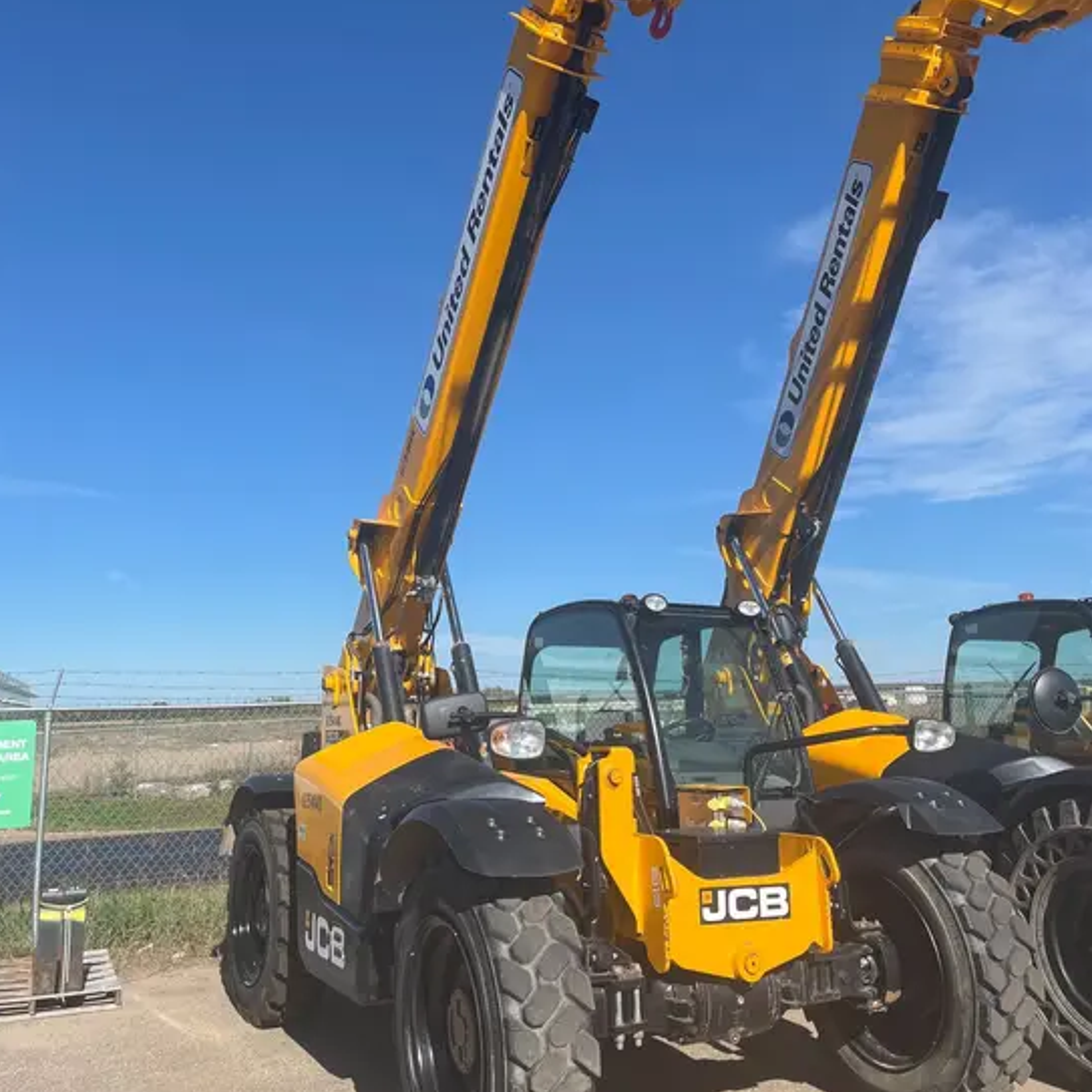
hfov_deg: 52.5
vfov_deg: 52.4
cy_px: 476
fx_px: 1106
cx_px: 541
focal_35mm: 31
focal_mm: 5.1
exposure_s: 1/3745
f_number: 1.6
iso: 50
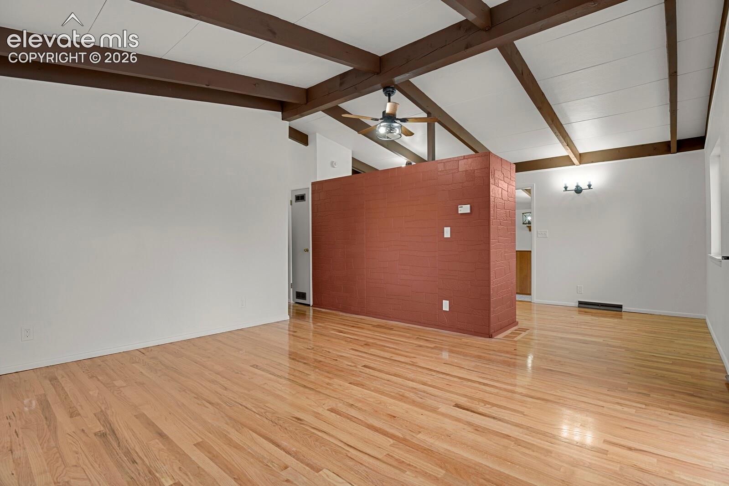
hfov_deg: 93.3
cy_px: 243
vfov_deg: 70.4
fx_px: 344
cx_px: 364
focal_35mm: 17
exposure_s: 1
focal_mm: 17
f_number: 6.3
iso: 250
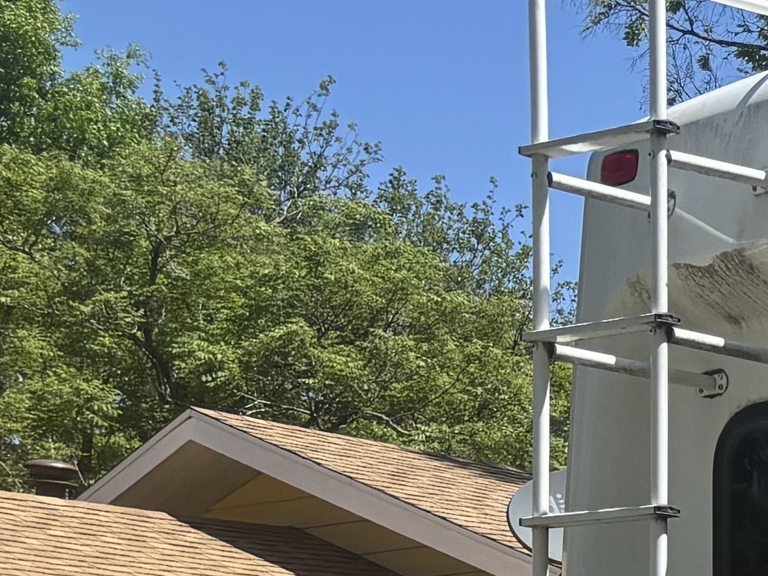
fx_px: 2818
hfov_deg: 13.3
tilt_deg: +0.2
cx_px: 1553
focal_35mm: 127
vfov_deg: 11.1
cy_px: 952
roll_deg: -0.5
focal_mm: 5.96
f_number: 1.6
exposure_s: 1/3534
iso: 50
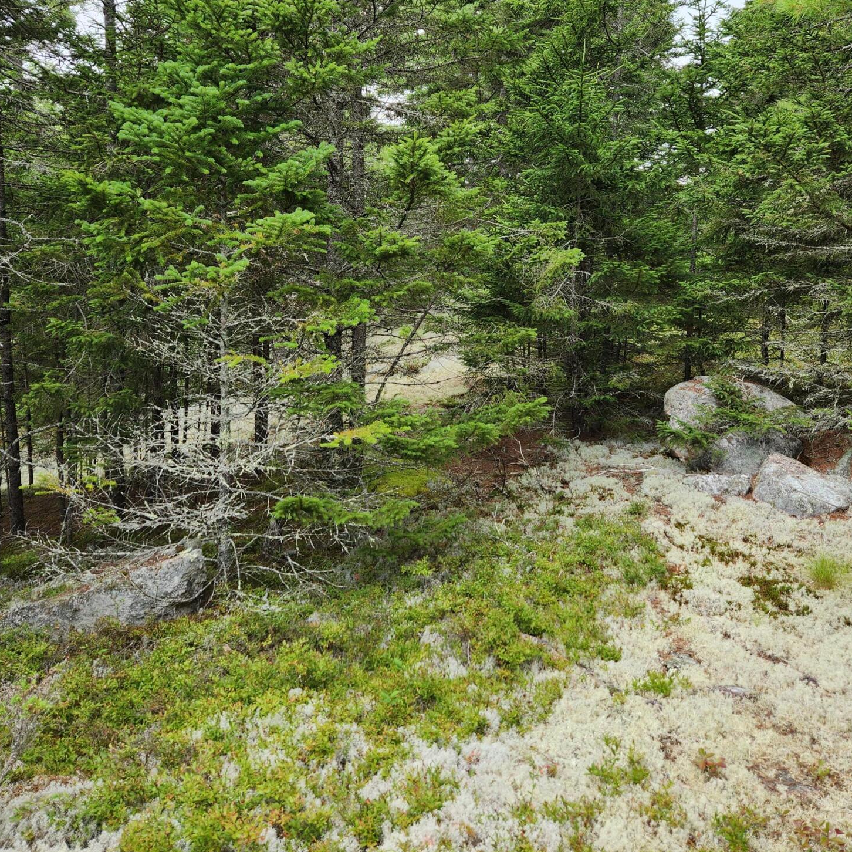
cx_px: 434
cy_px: 333
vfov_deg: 56.8
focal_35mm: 28
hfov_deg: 57.3
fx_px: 780
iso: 20
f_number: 1.8
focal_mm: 5.4
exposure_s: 1/180
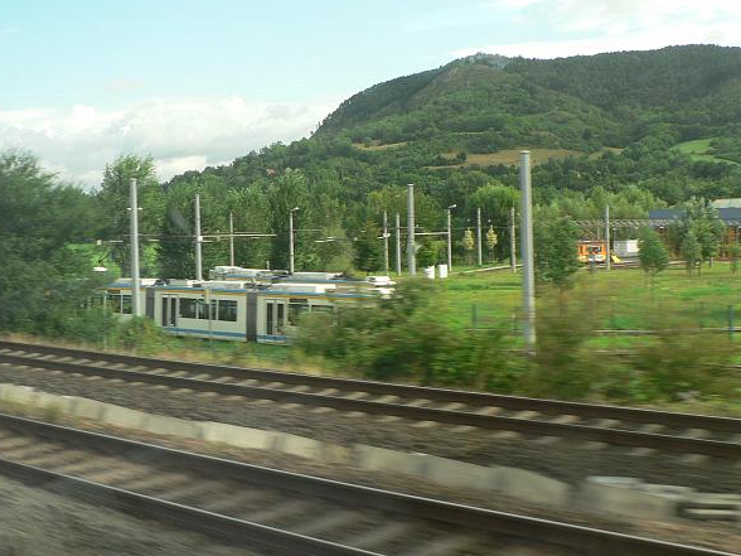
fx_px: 1049
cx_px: 286
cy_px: 262
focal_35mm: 49
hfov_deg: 38.7
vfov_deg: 29.7
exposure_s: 1/125
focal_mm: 6
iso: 80
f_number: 4
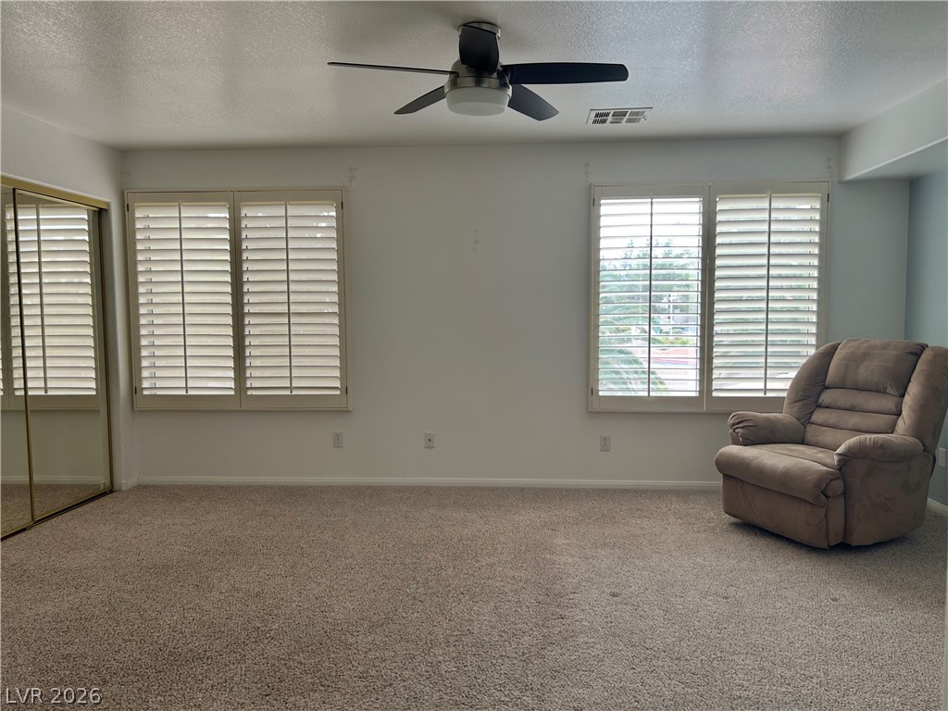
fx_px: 712
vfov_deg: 53.1
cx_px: 474
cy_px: 356
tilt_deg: -3.4
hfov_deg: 67.3
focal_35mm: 26
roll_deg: +0.6
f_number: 1.5
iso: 40
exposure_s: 1/165
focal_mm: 5.7
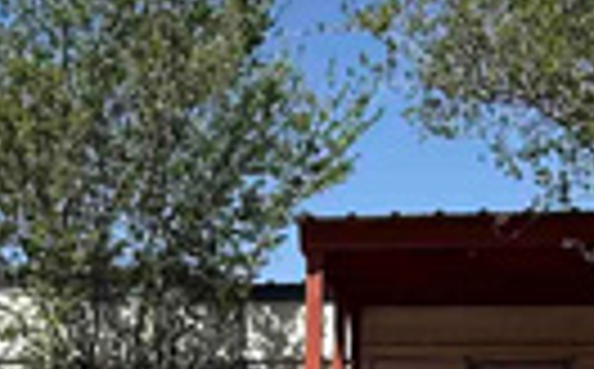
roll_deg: -0.8
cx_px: 248
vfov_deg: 16.4
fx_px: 1164
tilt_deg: -3.0
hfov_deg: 28.6
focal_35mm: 72
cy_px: 554
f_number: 2.2
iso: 50
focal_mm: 2.22
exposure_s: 1/2237
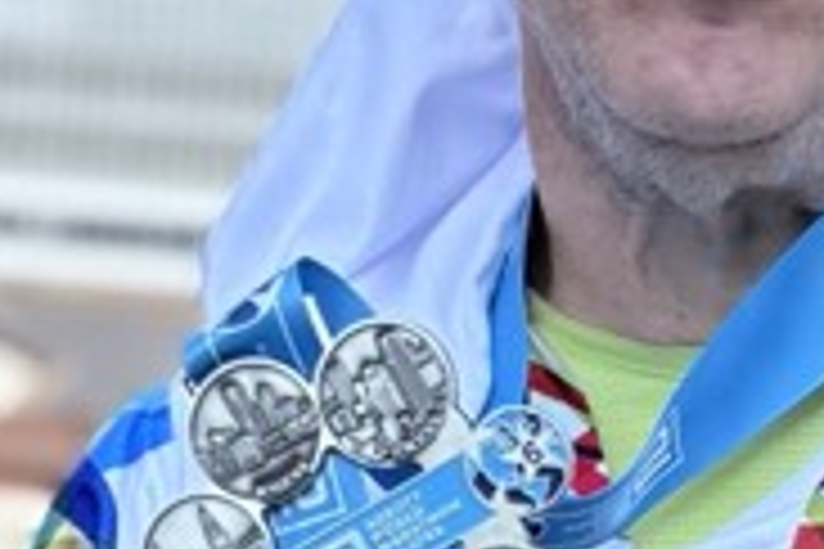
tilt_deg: -2.1
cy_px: 1368
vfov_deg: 6.0
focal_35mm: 218
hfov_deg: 9.4
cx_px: 581
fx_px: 4989
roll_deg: -6.0
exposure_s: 1/1901
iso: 80
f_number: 1.78
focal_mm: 6.76
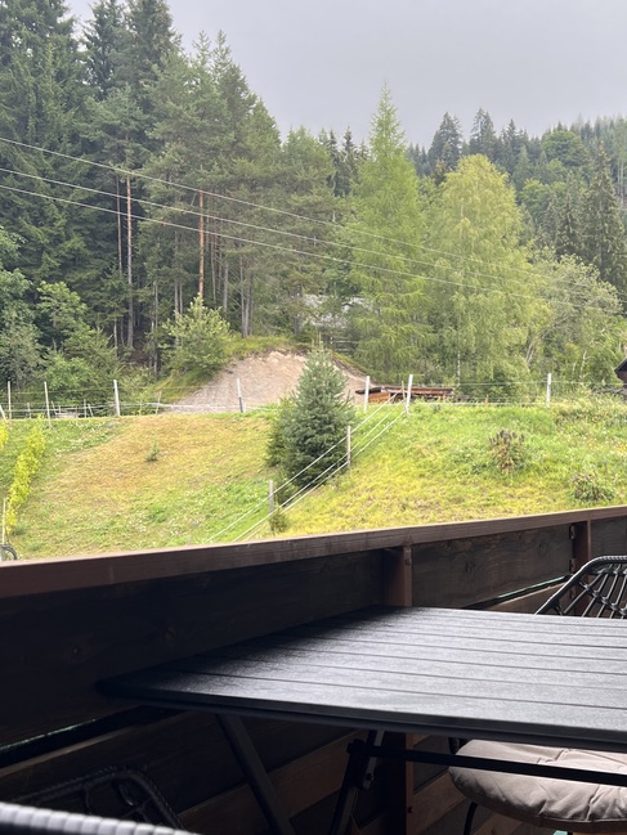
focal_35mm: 41
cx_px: 454
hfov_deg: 34.5
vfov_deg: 45.5
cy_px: 498
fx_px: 990
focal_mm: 5.7
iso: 50
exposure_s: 1/397
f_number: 1.5
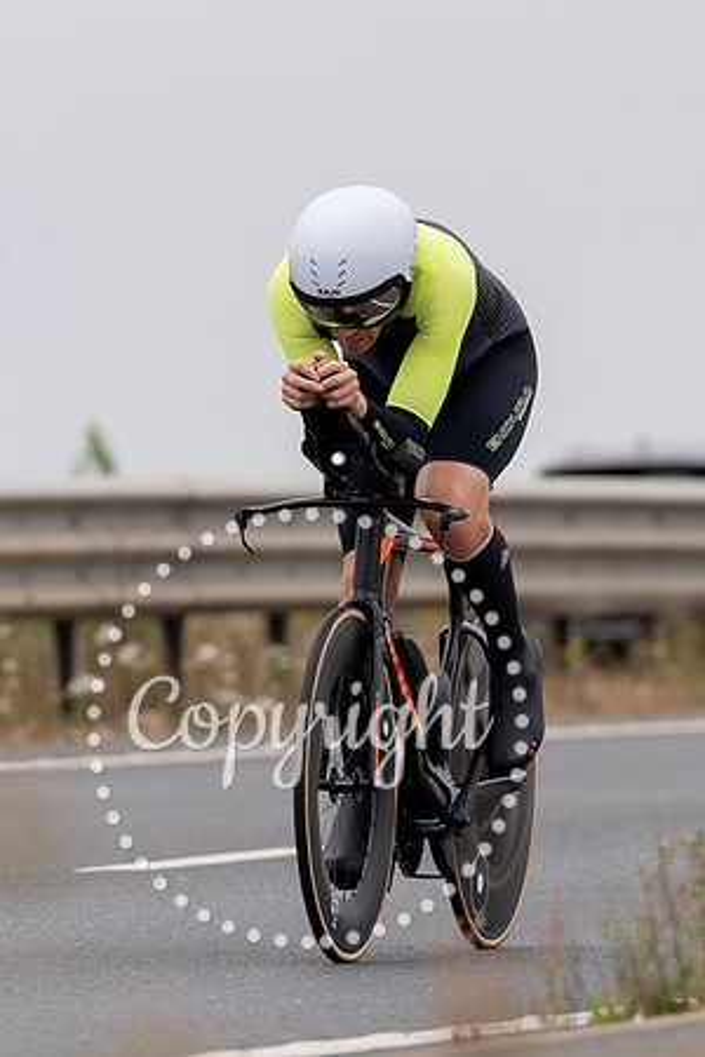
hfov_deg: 2.2
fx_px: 18047
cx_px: 388
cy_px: 523
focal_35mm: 614
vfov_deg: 3.4
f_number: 3.2
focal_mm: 200
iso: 100
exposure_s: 1/800
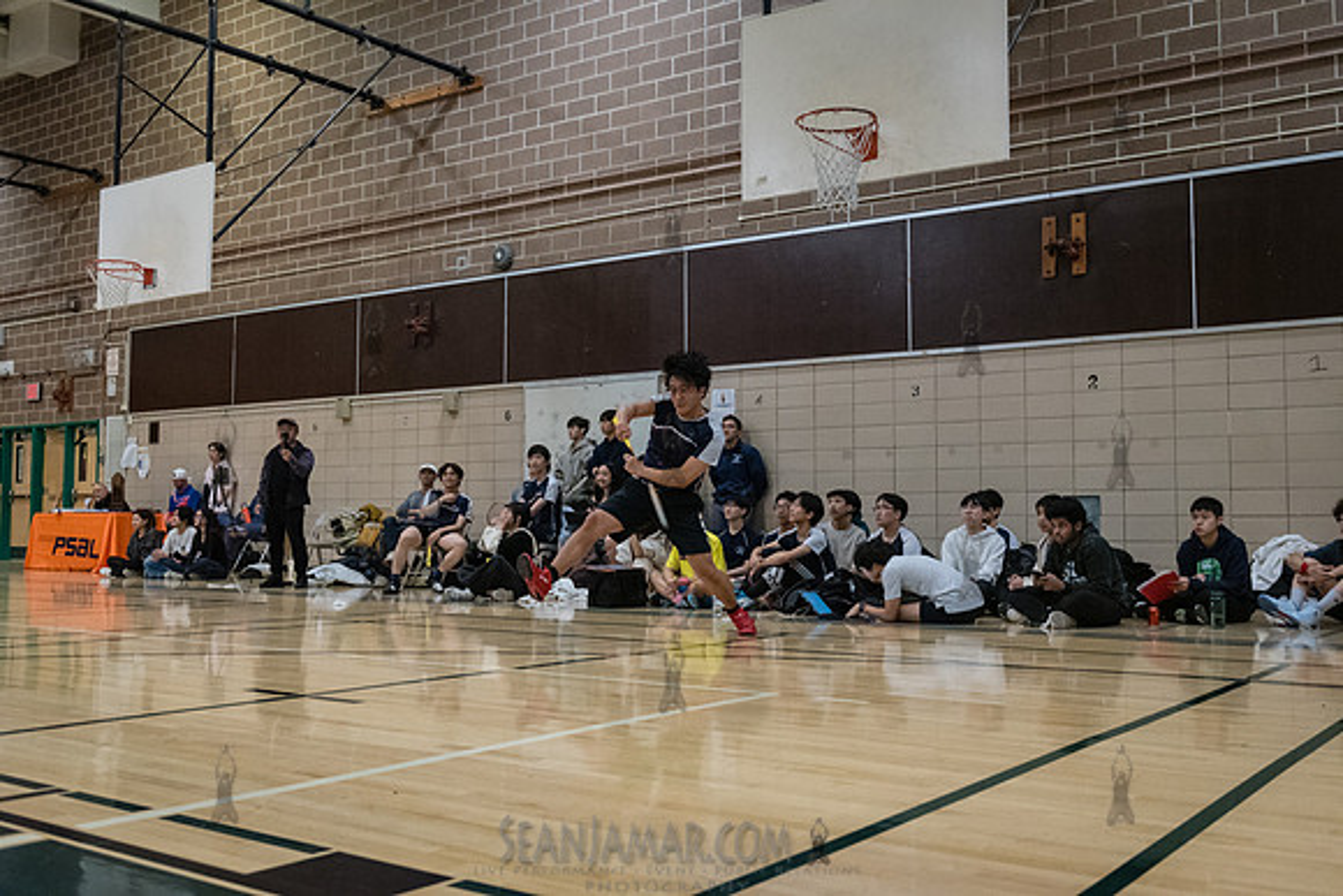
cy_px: 448
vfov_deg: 37.9
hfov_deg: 54.4
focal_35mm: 35
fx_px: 1307
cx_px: 672
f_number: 3.5
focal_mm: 35
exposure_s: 1/400
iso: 8000
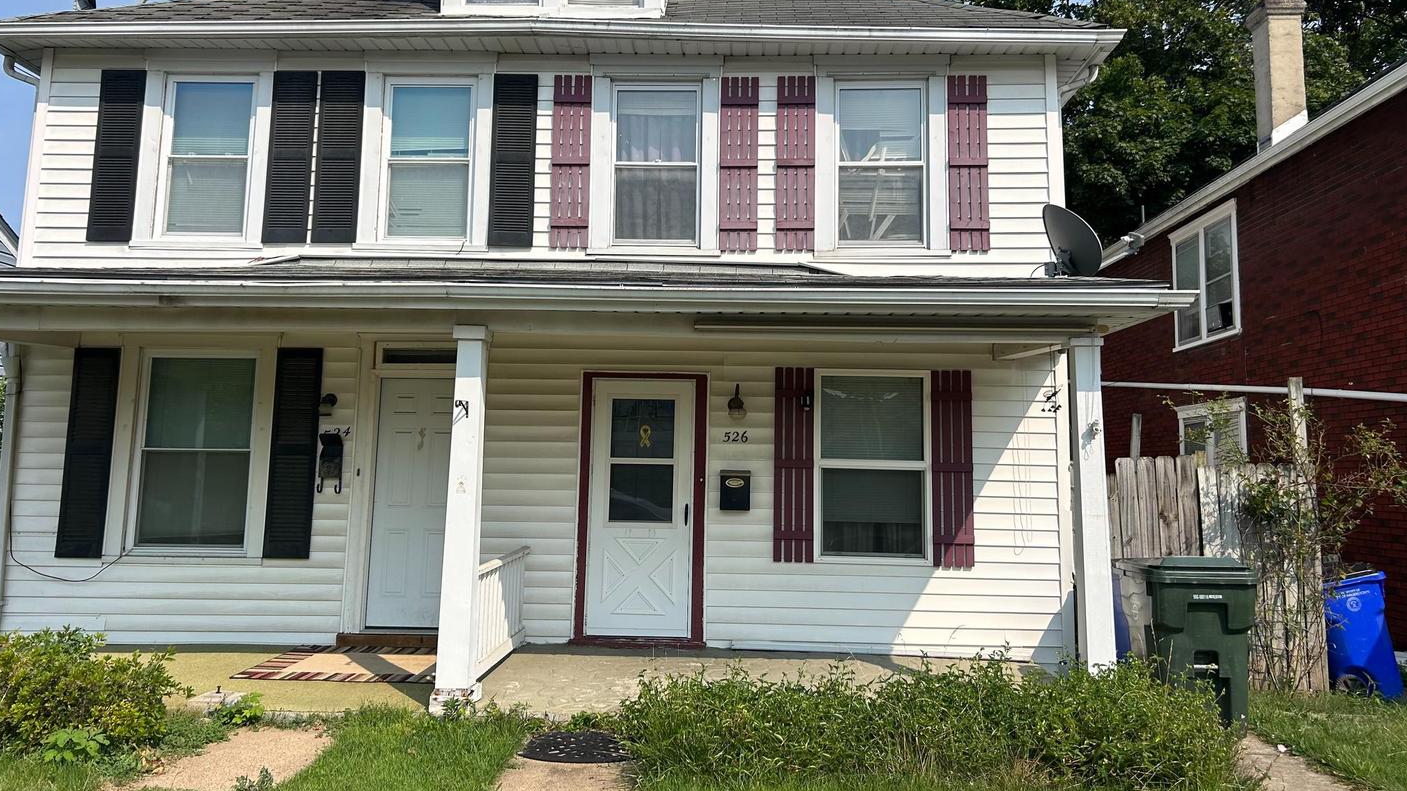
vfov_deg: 40.0
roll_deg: -1.1
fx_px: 1082
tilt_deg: +8.5
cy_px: 324
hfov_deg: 66.1
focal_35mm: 29
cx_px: 712
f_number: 1.5
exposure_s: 1/4630
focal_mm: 5.7
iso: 50
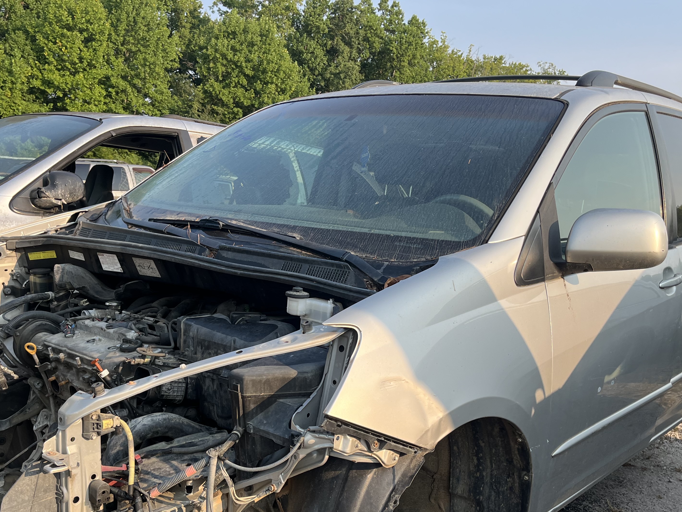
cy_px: 347
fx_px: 729
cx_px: 334
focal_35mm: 37
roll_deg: -3.5
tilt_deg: -9.8
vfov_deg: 38.2
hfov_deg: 50.1
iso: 50
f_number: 1.6
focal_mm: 5.1
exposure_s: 1/1036
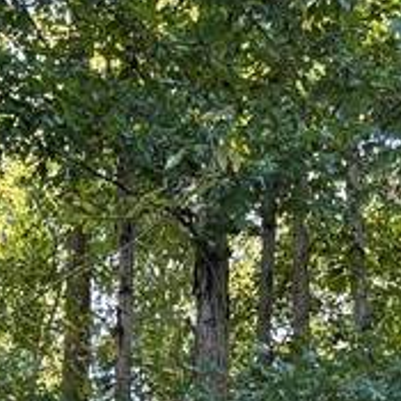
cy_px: 811
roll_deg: -0.9
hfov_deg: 13.7
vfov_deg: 12.4
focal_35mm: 124
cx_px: -66
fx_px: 1625
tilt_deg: +16.9
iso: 125
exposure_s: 1/121
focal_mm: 6.76
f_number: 1.78
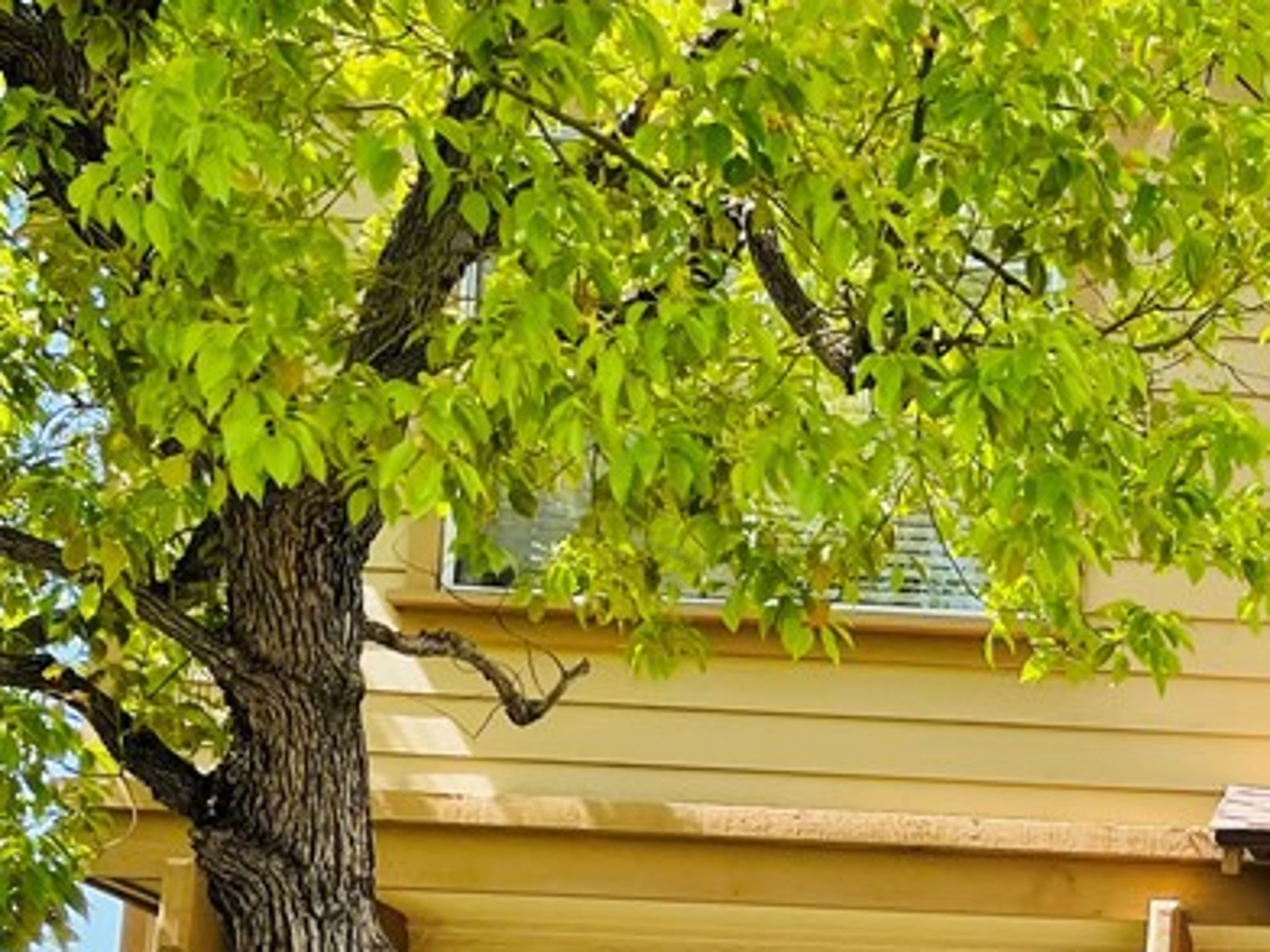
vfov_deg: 20.2
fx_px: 2495
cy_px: 1146
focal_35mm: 68
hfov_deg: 25.5
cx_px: 1542
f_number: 1.6
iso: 32
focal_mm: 4.2
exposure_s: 1/703
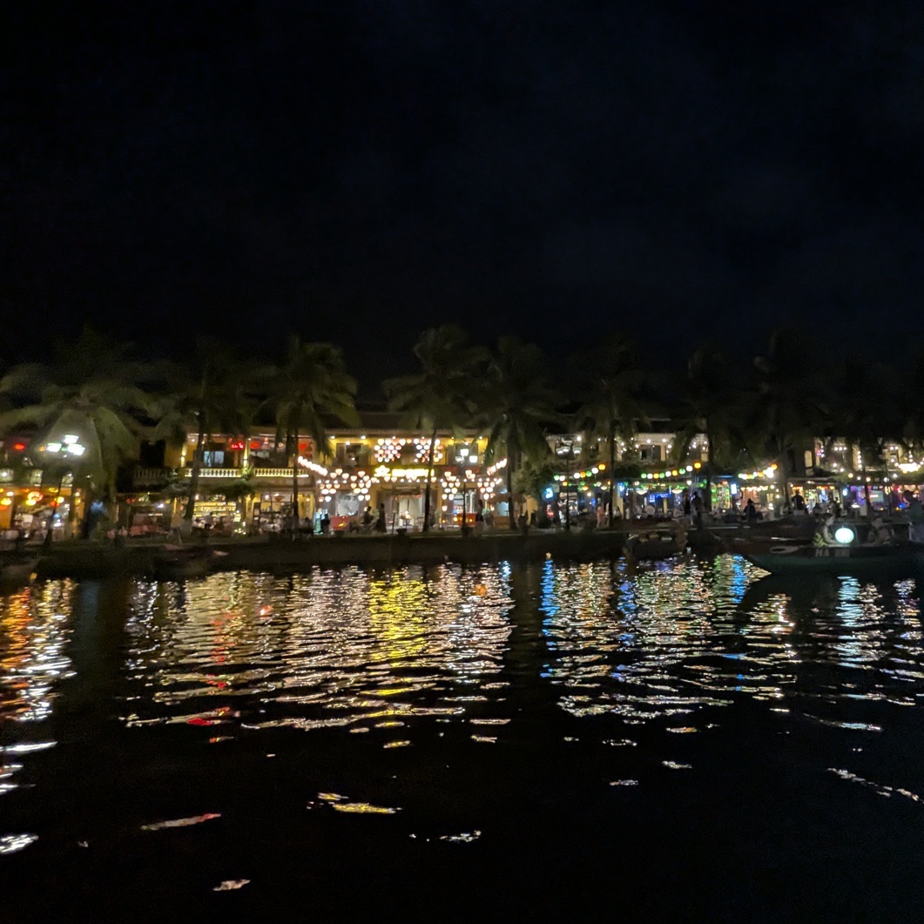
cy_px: 381
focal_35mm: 24
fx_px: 725
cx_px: 644
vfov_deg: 64.6
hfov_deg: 62.7
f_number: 2.2
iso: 307
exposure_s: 1/33.3
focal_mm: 2.35
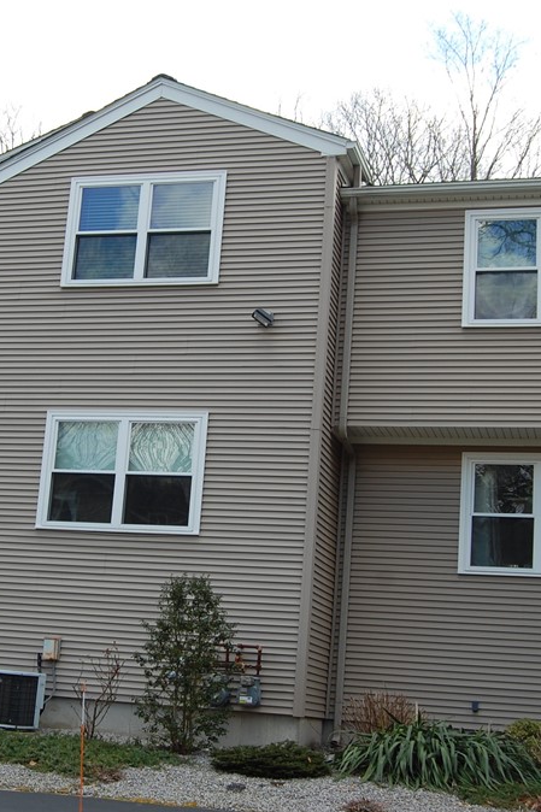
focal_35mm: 58
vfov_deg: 34.5
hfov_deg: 23.2
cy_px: 428
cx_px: 157
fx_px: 1308
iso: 200
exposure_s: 1/160
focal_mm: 24
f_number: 6.3
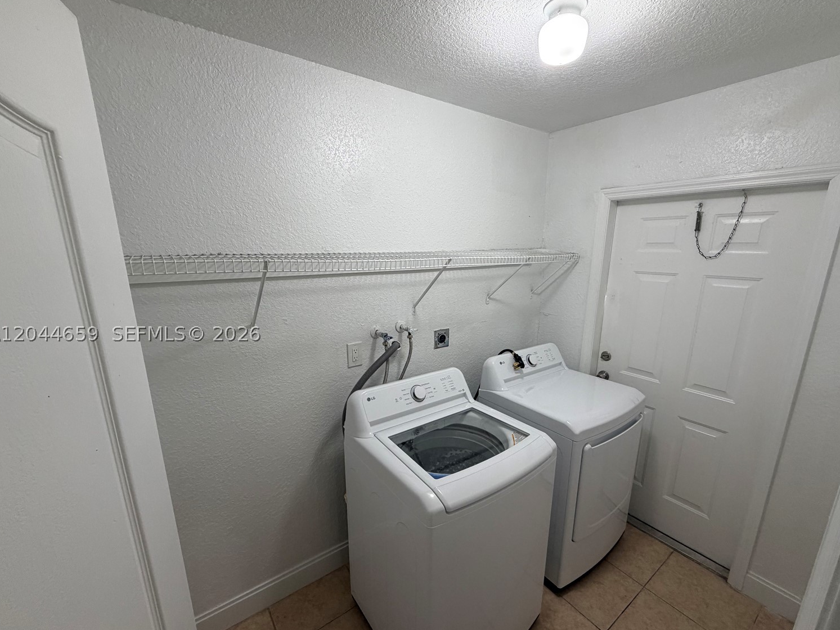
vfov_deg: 81.7
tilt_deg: -13.2
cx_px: 433
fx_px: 364
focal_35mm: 15
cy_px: 334
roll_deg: +0.7
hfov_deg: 98.1
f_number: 2.2
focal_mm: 2.22
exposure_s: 1/60
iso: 200
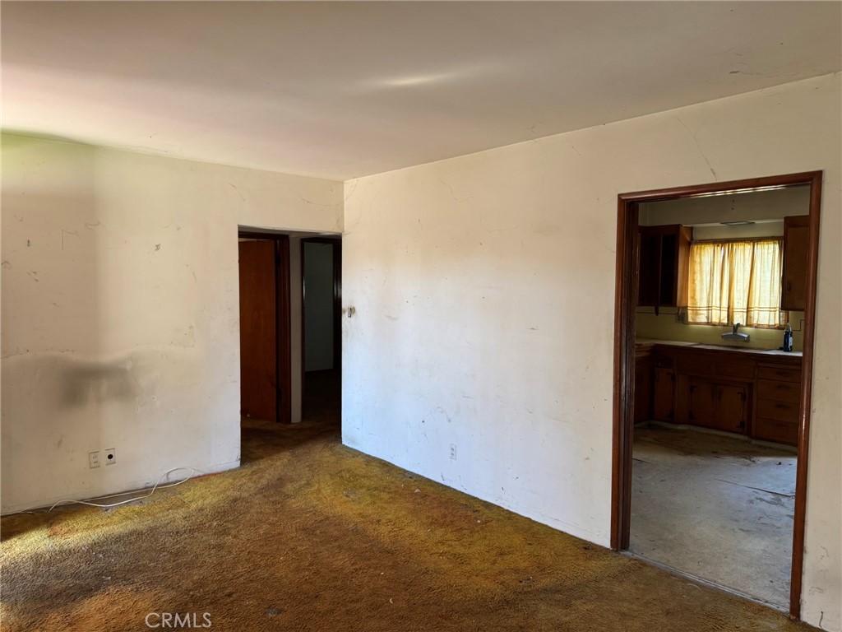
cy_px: 316
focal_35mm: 24
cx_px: 421
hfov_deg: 71.6
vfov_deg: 56.8
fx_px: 584
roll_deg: -0.8
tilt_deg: -3.4
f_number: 1.78
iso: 200
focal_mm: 6.76
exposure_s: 1/121
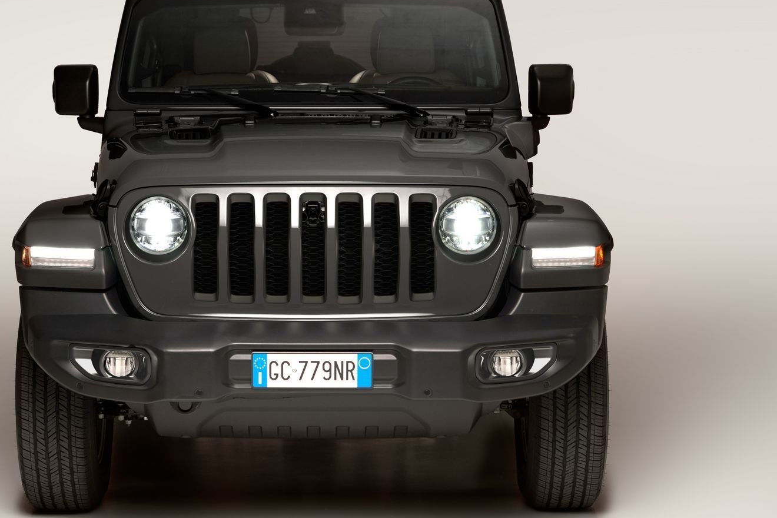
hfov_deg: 21.0
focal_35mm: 97
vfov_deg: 14.1
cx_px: 316
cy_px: 240
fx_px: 2093
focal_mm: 80
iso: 500
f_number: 6.3
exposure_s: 1/20
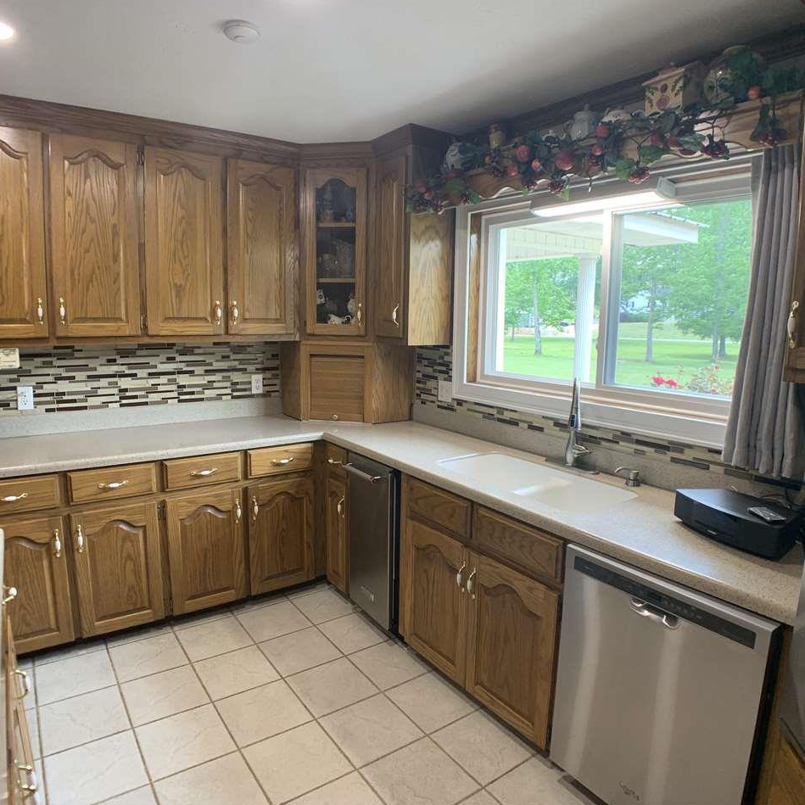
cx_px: 412
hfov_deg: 52.5
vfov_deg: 52.5
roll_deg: -1.3
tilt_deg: -7.8
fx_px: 816
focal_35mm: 31
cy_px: 401
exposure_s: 1/60
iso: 80
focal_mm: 4.25
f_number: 1.8
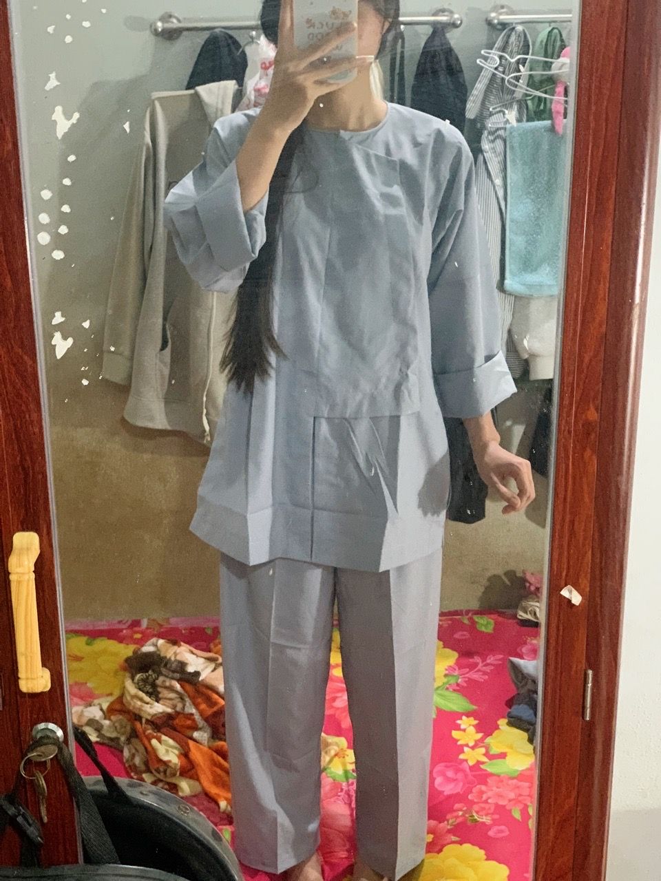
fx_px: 1324
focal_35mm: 52
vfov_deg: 36.8
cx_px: 330
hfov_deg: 28.0
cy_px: 440
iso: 800
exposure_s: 1/30
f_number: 2.4
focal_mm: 6
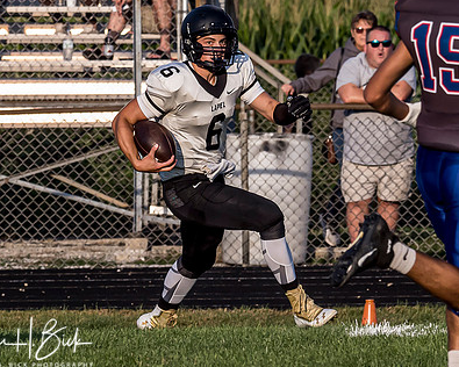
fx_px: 10256
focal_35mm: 755
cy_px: 158
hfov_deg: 2.6
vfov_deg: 2.1
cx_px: 189
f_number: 4.5
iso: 400
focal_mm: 150
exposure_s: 1/2000
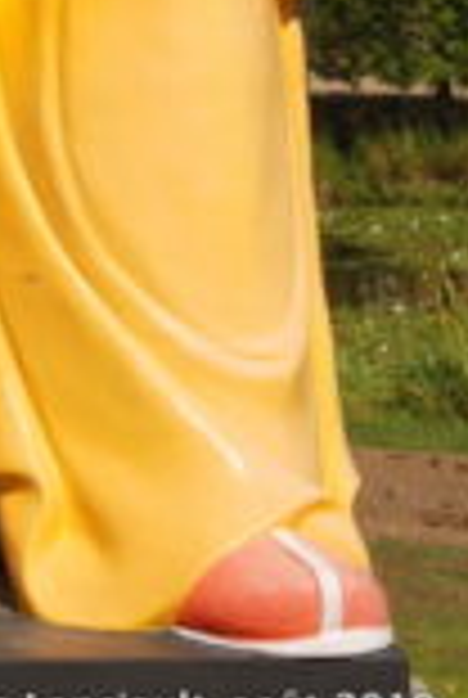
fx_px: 2904
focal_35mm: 150
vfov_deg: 13.0
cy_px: -351
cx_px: -263
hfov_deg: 9.0
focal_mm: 31
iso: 100
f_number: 10
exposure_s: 1/400
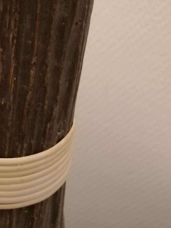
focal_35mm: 100
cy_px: 175
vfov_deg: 19.5
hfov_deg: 14.5
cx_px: -17
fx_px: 658
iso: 500
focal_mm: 3.96
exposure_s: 1/50
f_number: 1.8
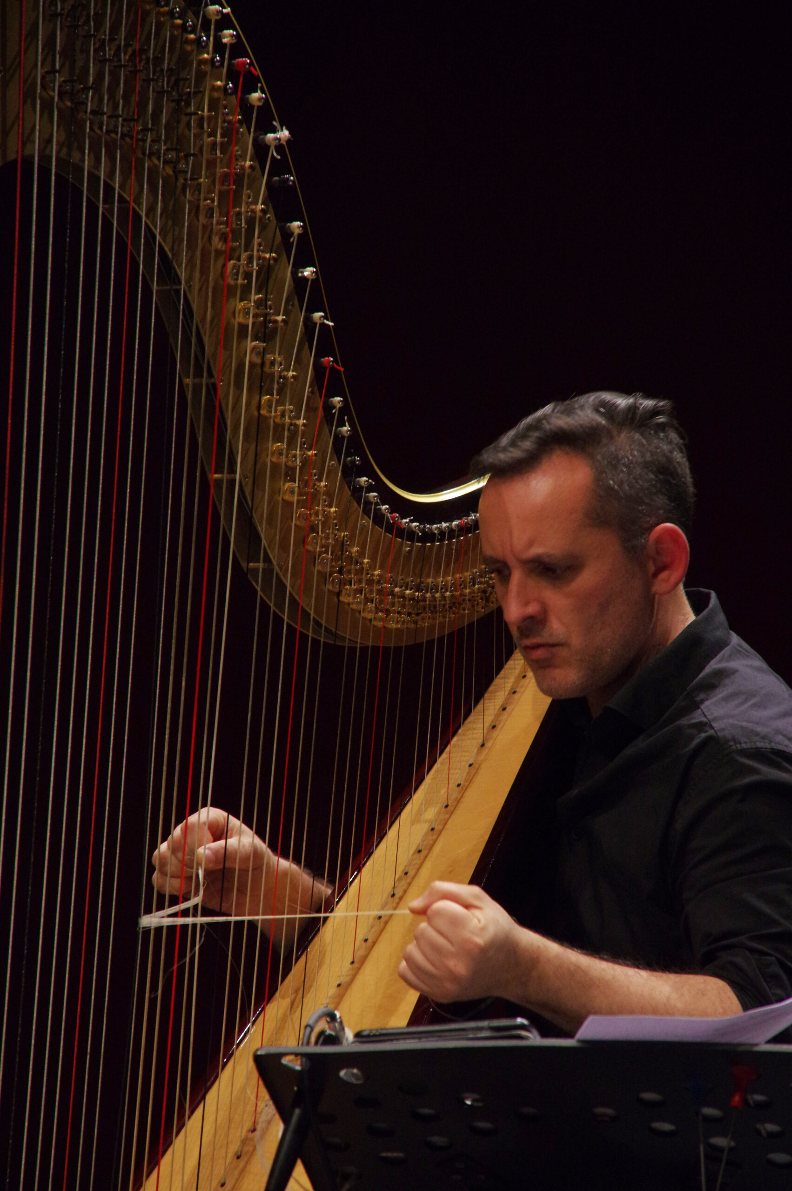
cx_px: 396
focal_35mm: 255
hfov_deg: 5.4
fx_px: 8430
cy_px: 596
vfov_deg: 8.1
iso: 1600
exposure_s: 1/50
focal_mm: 170
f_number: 5.6
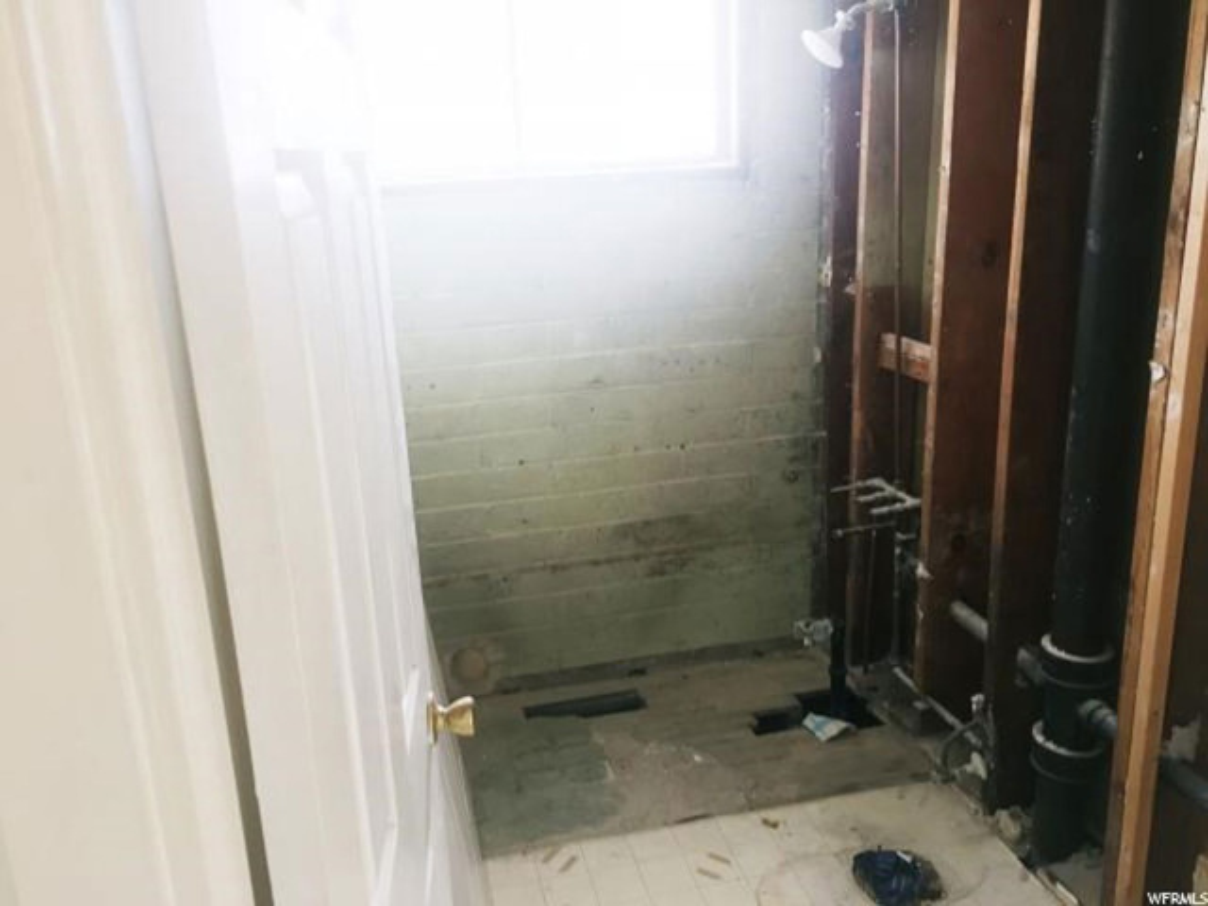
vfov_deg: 48.2
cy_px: 453
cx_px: 604
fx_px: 1012
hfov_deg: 61.7
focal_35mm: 29
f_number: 2.2
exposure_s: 1/30
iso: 50
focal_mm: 4.15
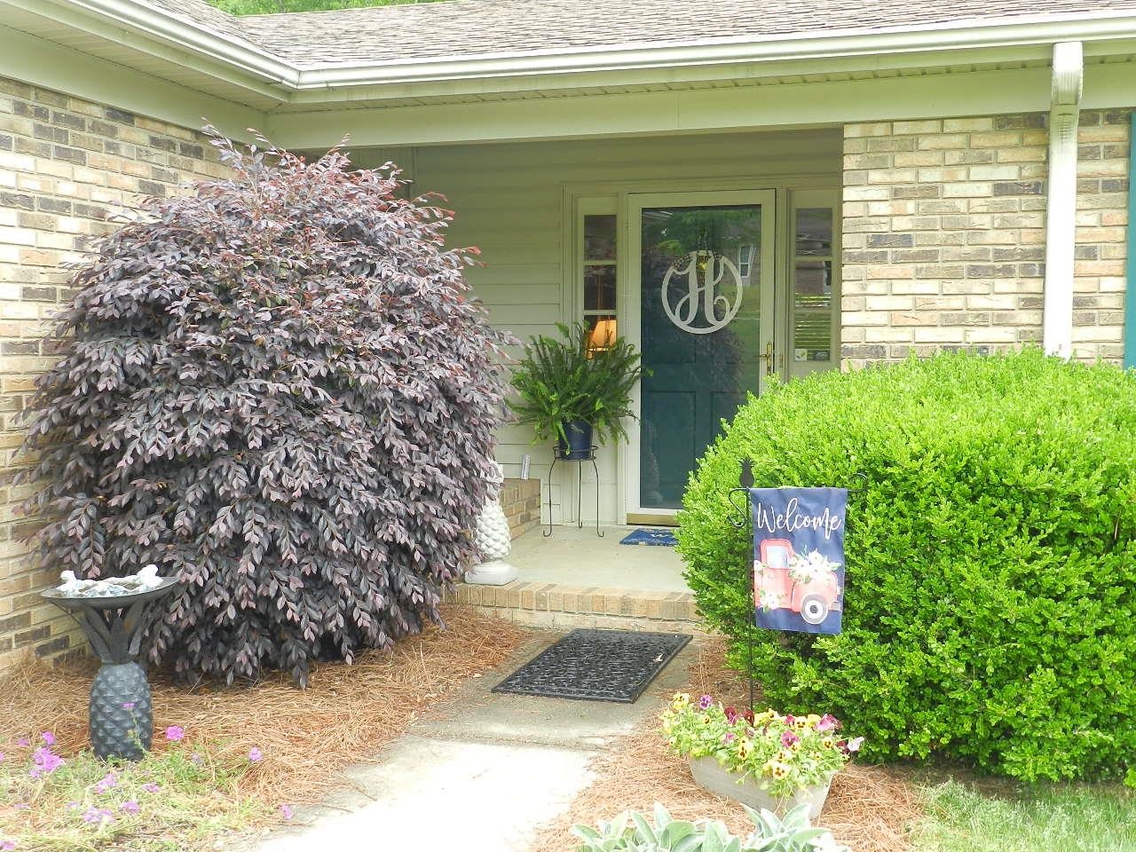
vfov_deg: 37.7
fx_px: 1247
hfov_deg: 49.0
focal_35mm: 38
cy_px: 426
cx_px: 568
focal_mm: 6.7
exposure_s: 1/80
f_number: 4
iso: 160
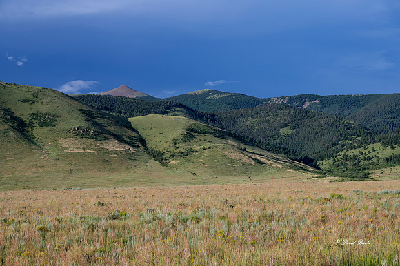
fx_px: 777
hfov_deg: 28.9
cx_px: 200
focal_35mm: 70
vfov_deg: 19.4
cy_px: 133
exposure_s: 1/100
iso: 100
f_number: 8
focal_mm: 70
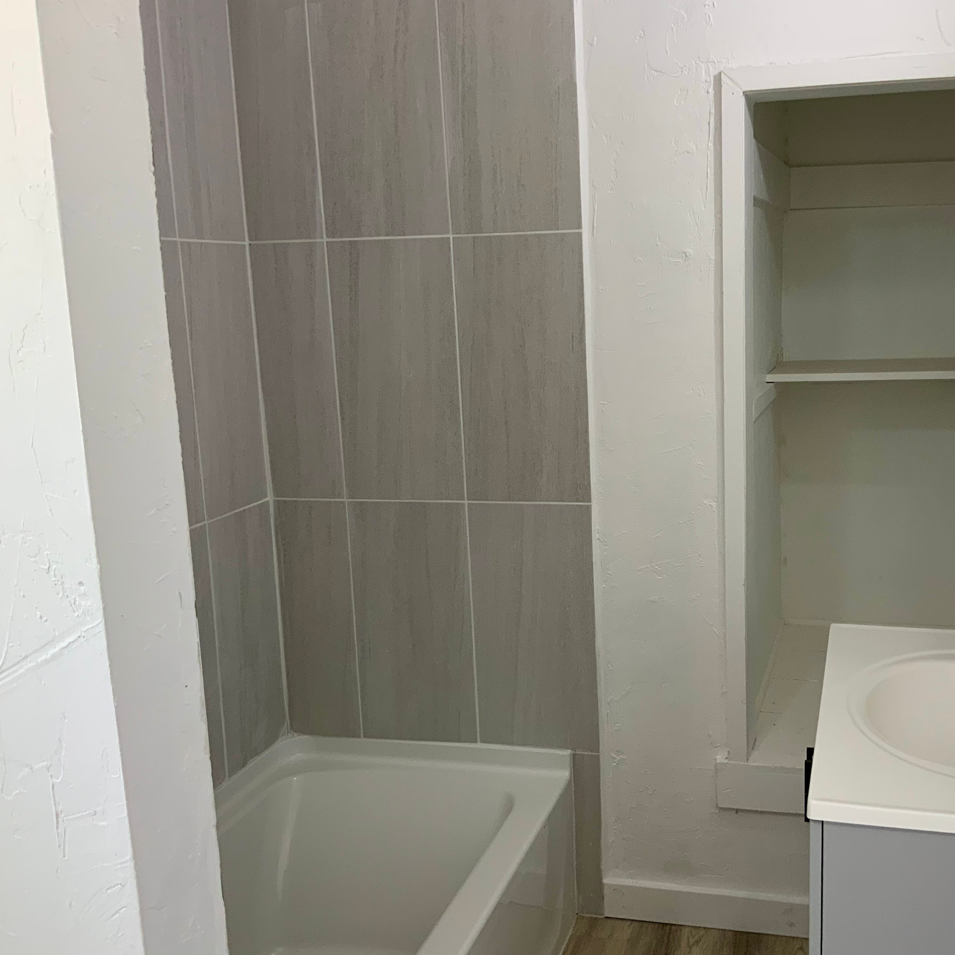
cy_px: 477
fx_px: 1092
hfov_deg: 46.7
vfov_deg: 47.2
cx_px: 614
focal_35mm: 35
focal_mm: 3
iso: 50
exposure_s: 1/60
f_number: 1.8
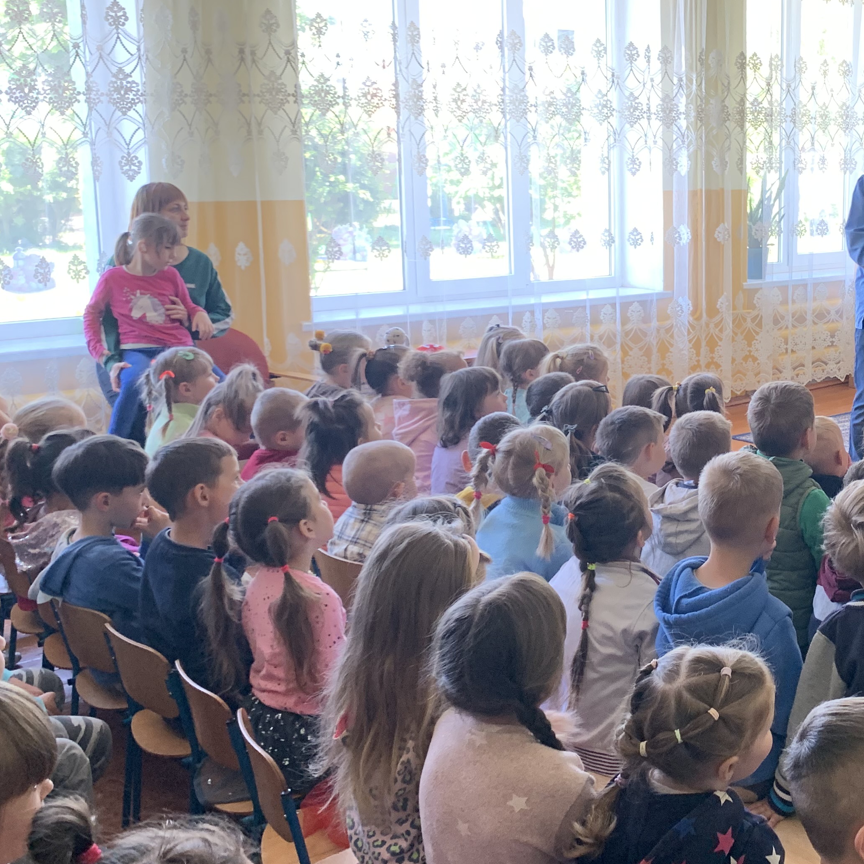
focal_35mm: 45
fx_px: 1271
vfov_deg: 37.5
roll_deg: -0.1
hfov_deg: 36.0
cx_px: 718
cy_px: 380
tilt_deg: -8.3
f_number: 1.8
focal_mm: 4.25
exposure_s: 1/60
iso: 100
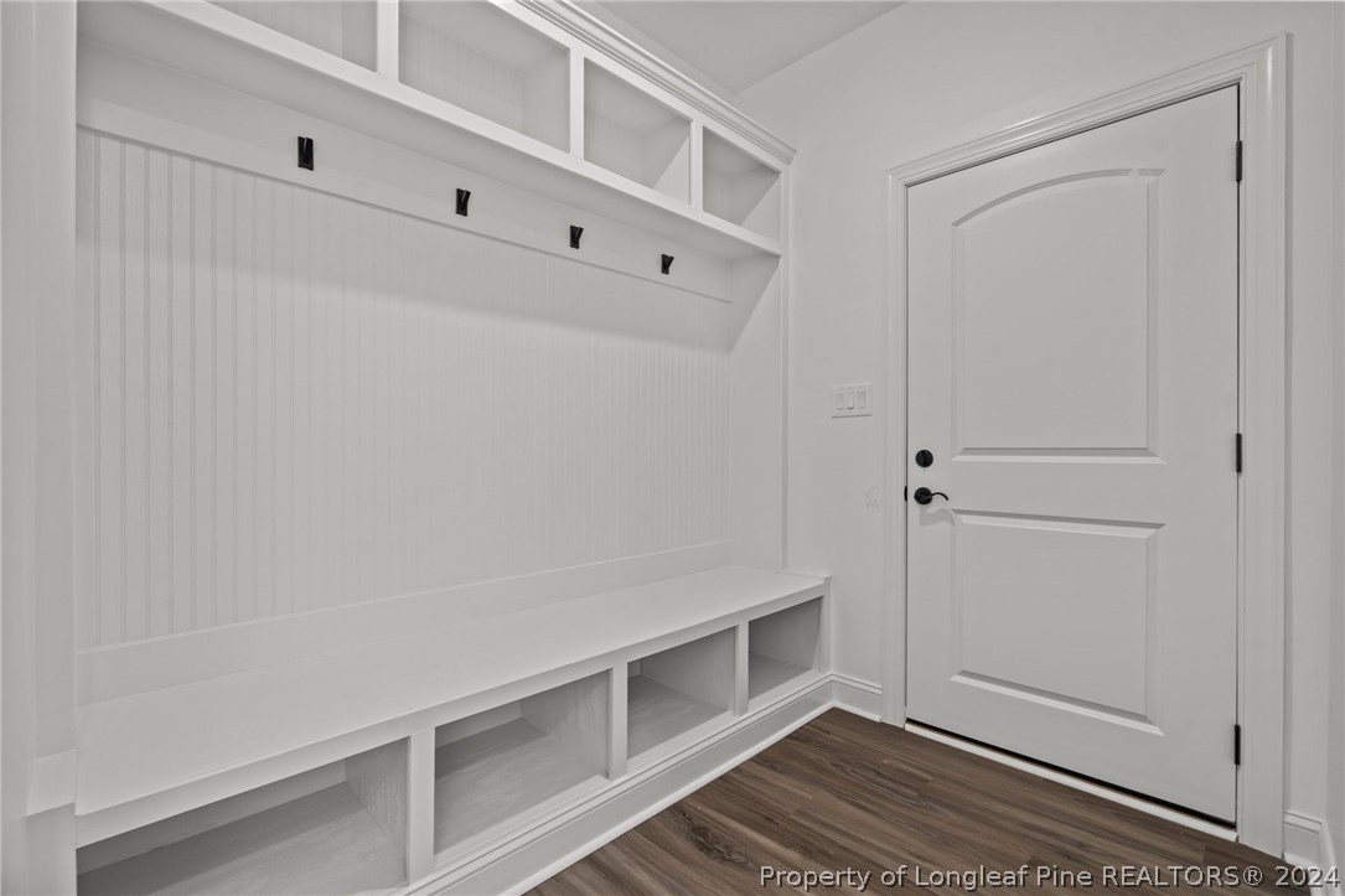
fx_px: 598
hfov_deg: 96.7
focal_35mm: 16
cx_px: 672
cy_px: 448
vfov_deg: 73.7
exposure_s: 1
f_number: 8
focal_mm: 16
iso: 400
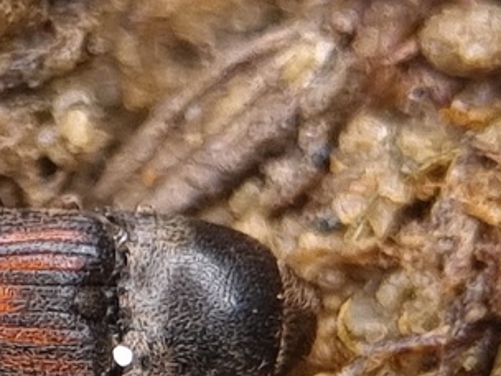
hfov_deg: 25.5
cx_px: 14
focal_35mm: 73
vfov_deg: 20.1
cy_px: 254
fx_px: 1057
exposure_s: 1/100
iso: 64
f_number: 1.8
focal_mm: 5.4
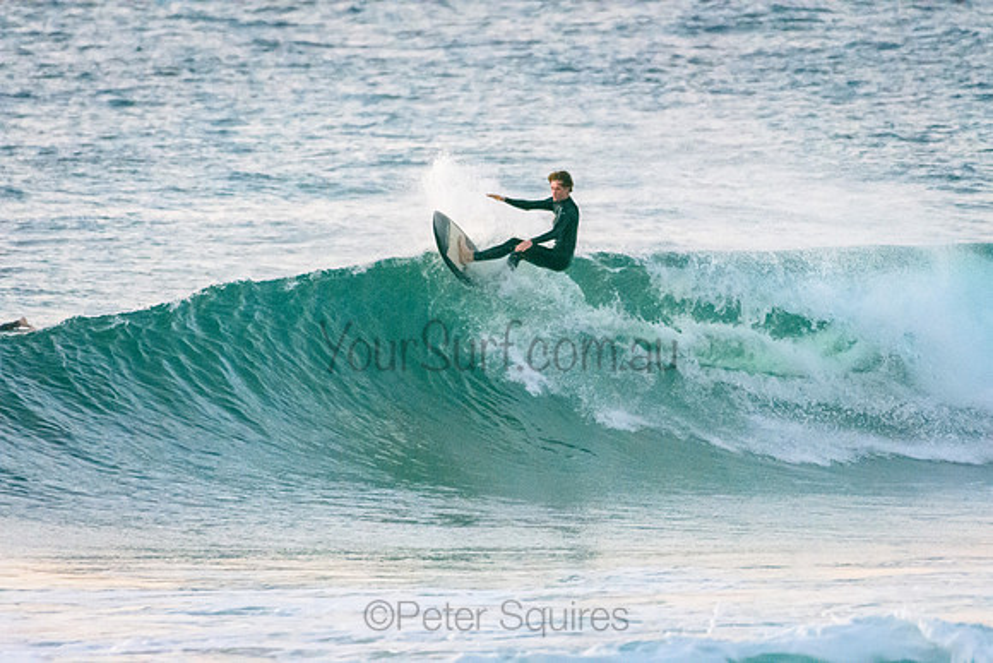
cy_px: 332
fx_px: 20691
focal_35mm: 750
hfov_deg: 2.7
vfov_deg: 1.8
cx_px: 496
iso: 10000
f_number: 5.6
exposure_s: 1/1000
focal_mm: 500
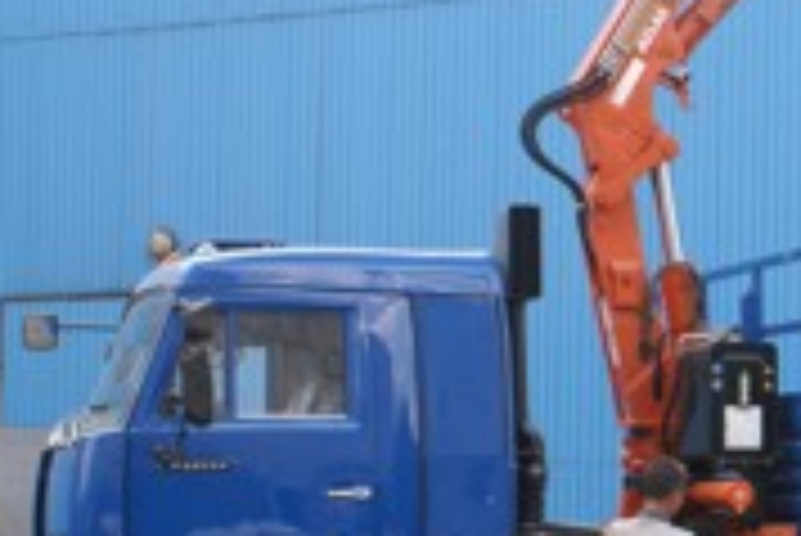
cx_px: 999
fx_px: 2204
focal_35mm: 99
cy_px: 401
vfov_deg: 13.8
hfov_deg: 19.2
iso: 100
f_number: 7.1
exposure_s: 1/60
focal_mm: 24
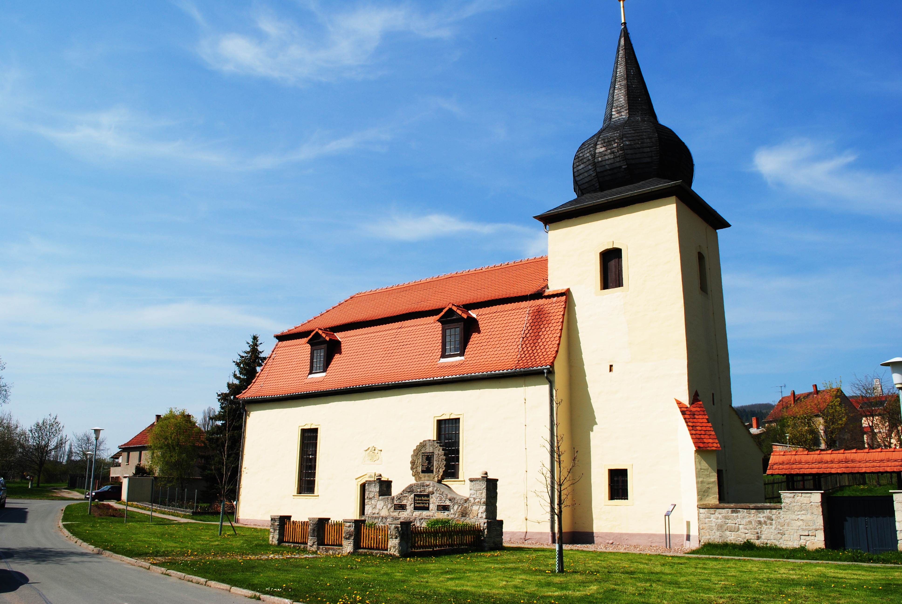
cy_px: 302
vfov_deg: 40.1
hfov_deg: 57.2
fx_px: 828
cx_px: 451
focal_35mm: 33
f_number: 10
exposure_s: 1/250
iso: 100
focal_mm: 22
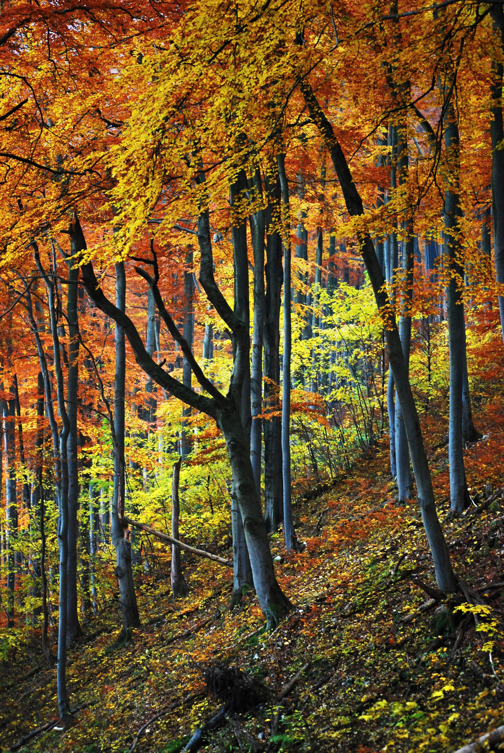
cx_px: 252
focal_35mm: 98
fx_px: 2041
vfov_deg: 20.9
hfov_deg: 14.1
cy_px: 376
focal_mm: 65
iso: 800
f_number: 4.5
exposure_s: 1/100
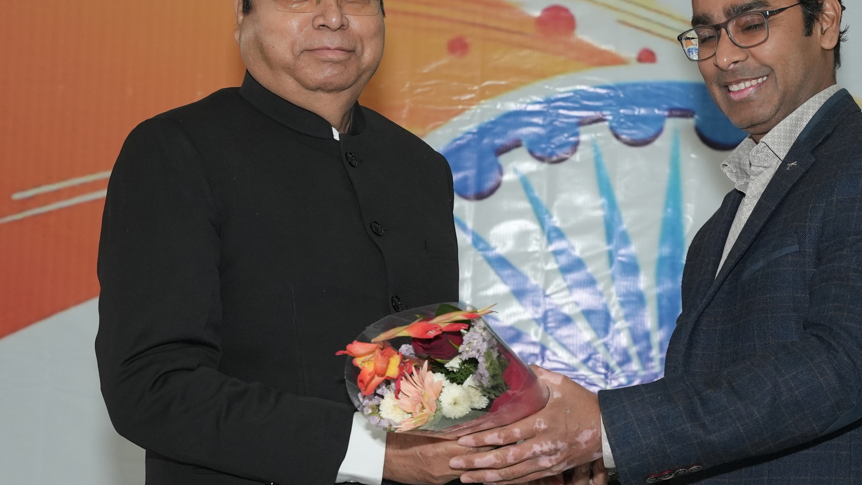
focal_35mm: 90
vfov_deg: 13.4
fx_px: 2047
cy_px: 398
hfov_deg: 23.6
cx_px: 601
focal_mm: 39.7
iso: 1600
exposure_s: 1/200
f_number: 4.5
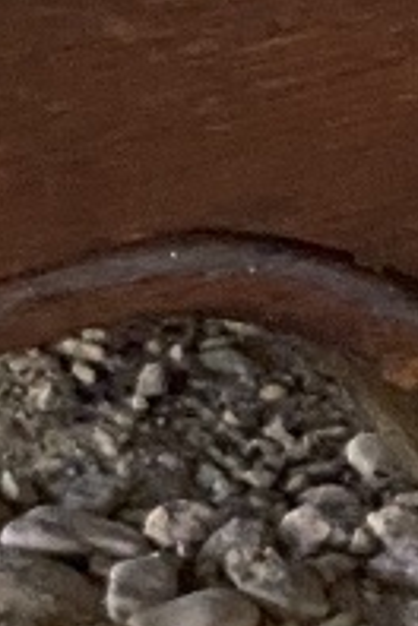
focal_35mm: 328
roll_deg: +1.7
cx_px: -773
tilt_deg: -22.9
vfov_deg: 6.3
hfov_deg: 4.1
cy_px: 193
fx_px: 5712
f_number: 2
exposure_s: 1/60
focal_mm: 6
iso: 500
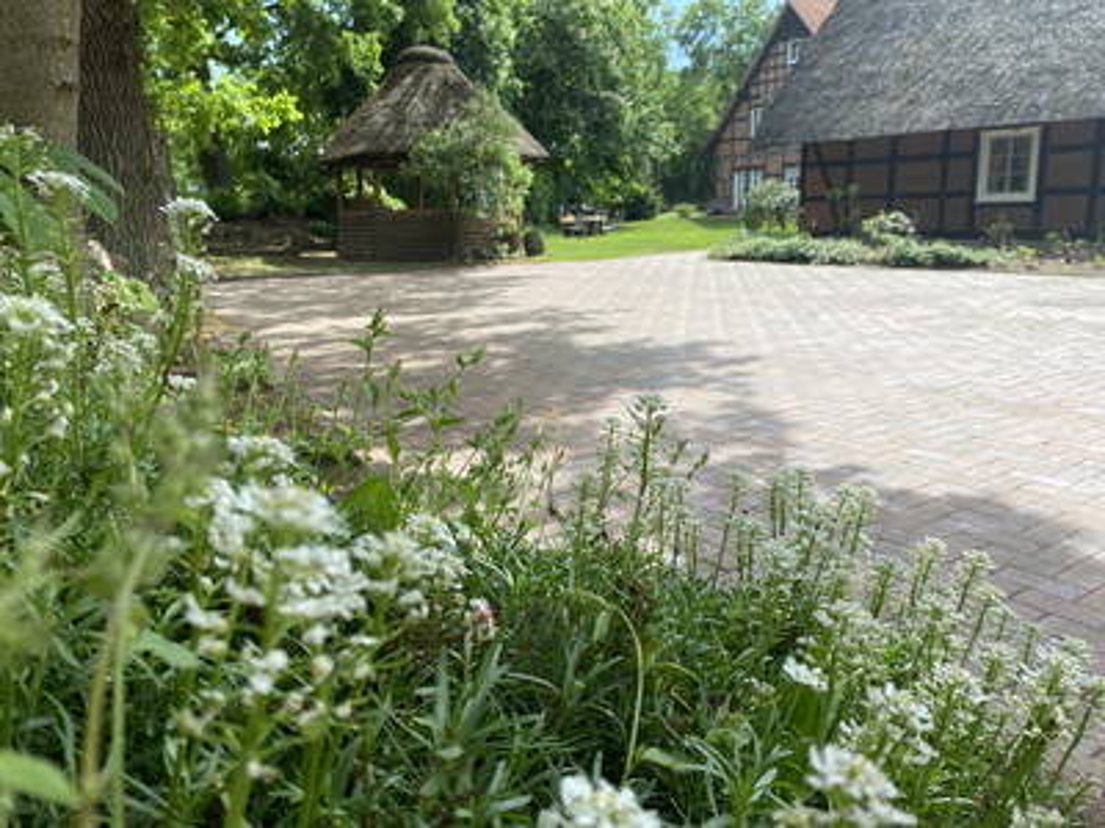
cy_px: 414
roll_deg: +3.0
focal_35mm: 26
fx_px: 830
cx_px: 552
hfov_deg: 67.3
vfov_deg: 53.1
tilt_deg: -14.0
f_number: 1.8
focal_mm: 4.25
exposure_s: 1/965
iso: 32
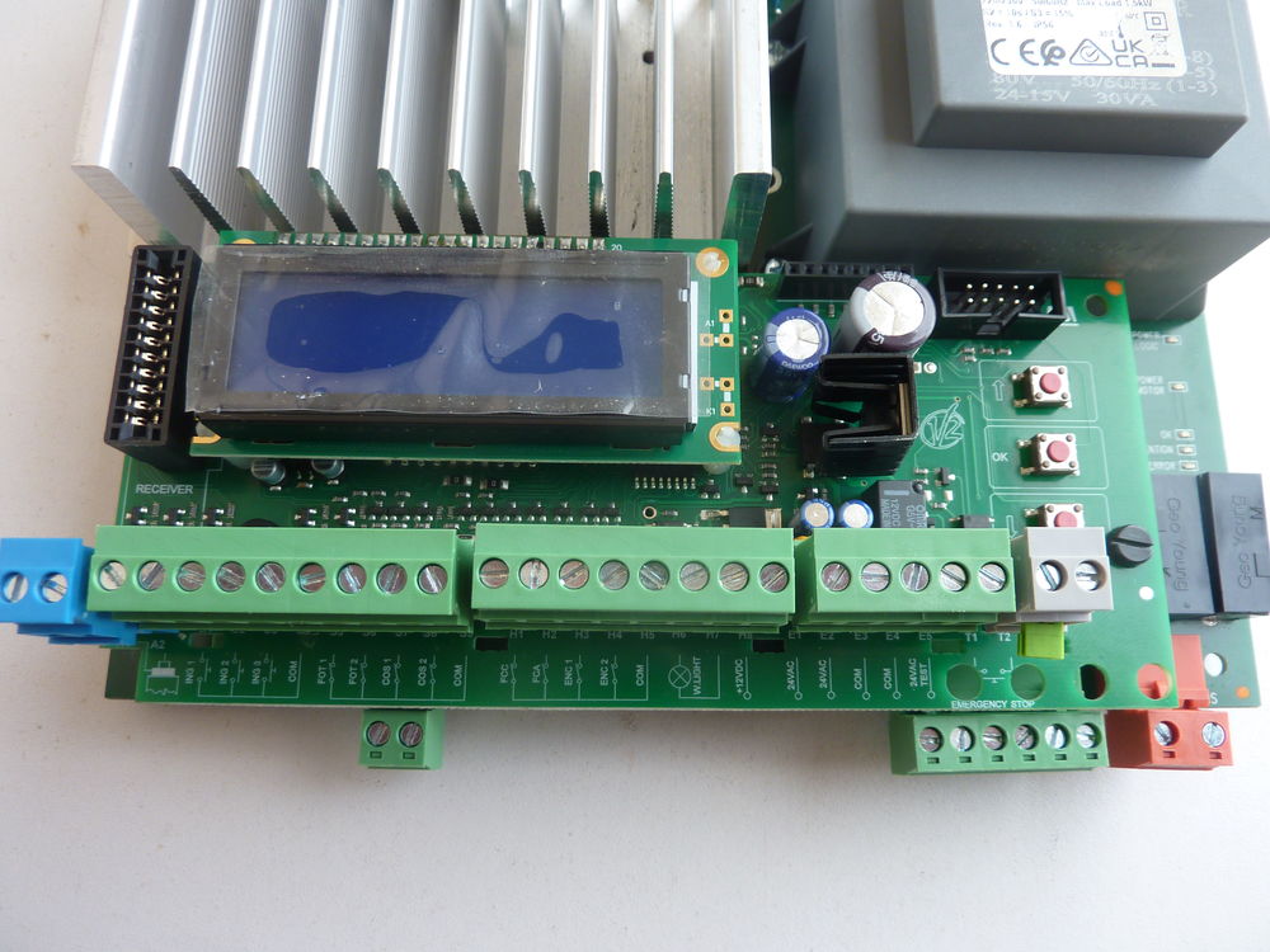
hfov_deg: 69.4
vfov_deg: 54.9
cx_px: 635
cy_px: 476
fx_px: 917
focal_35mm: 25
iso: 80
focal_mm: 4.1
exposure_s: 1/30
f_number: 3.3
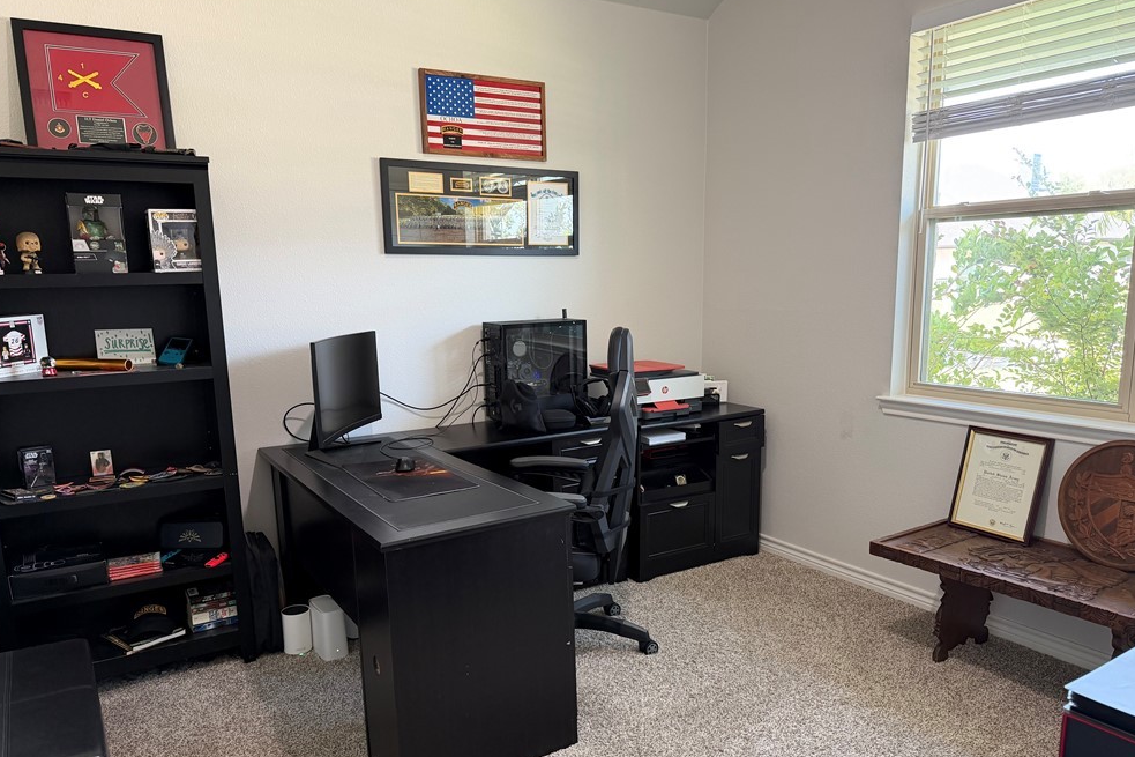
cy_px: 431
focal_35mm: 26
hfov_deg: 69.4
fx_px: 820
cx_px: 574
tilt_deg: -10.6
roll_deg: +0.7
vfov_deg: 49.4
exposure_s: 1/60
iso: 250
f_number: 1.78
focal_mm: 6.76
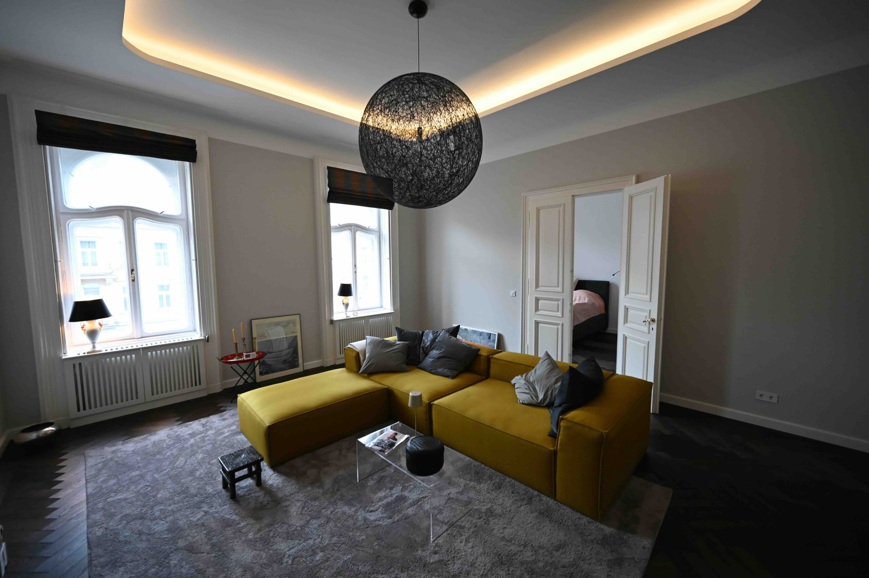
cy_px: 289
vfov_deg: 81.1
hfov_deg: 104.3
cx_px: 434
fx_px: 338
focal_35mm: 14
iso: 2000
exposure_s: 1/125
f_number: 4
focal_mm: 14
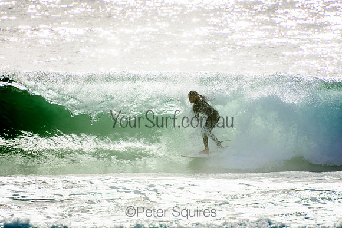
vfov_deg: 2.3
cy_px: 114
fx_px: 5701
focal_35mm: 600
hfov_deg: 3.4
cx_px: 171
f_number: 5.6
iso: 160
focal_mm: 400
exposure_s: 1/2000
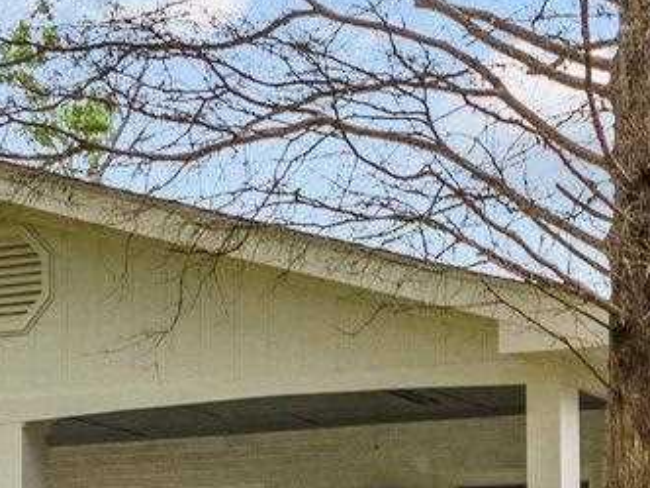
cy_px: 895
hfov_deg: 13.0
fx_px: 2779
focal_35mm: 148
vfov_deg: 9.5
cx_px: 746
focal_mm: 12.29
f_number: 2.8
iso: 270
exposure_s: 1/50
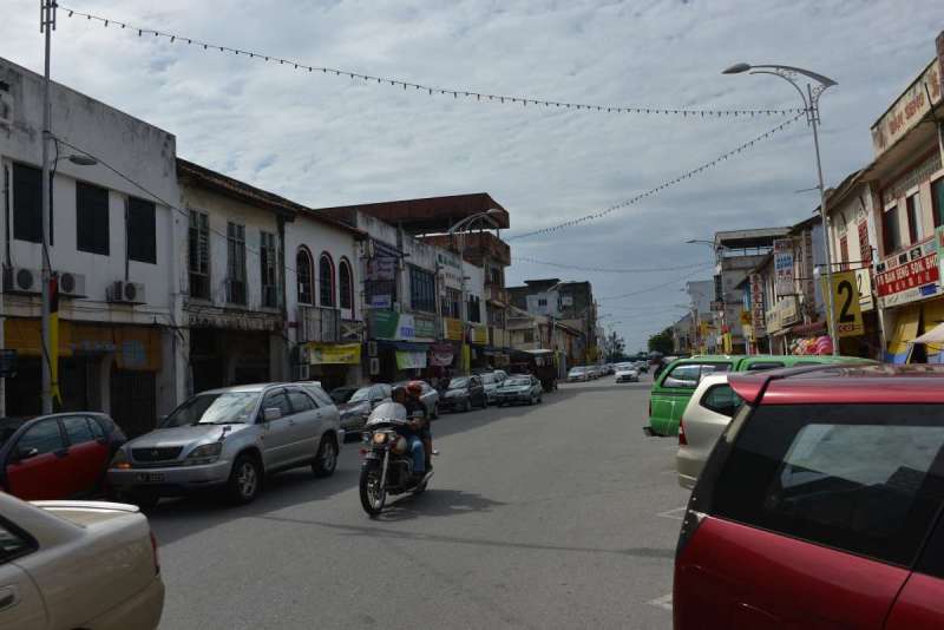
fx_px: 813
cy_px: 315
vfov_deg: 42.4
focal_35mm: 31
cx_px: 472
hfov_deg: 60.3
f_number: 8
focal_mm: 31
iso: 100
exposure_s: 1/250
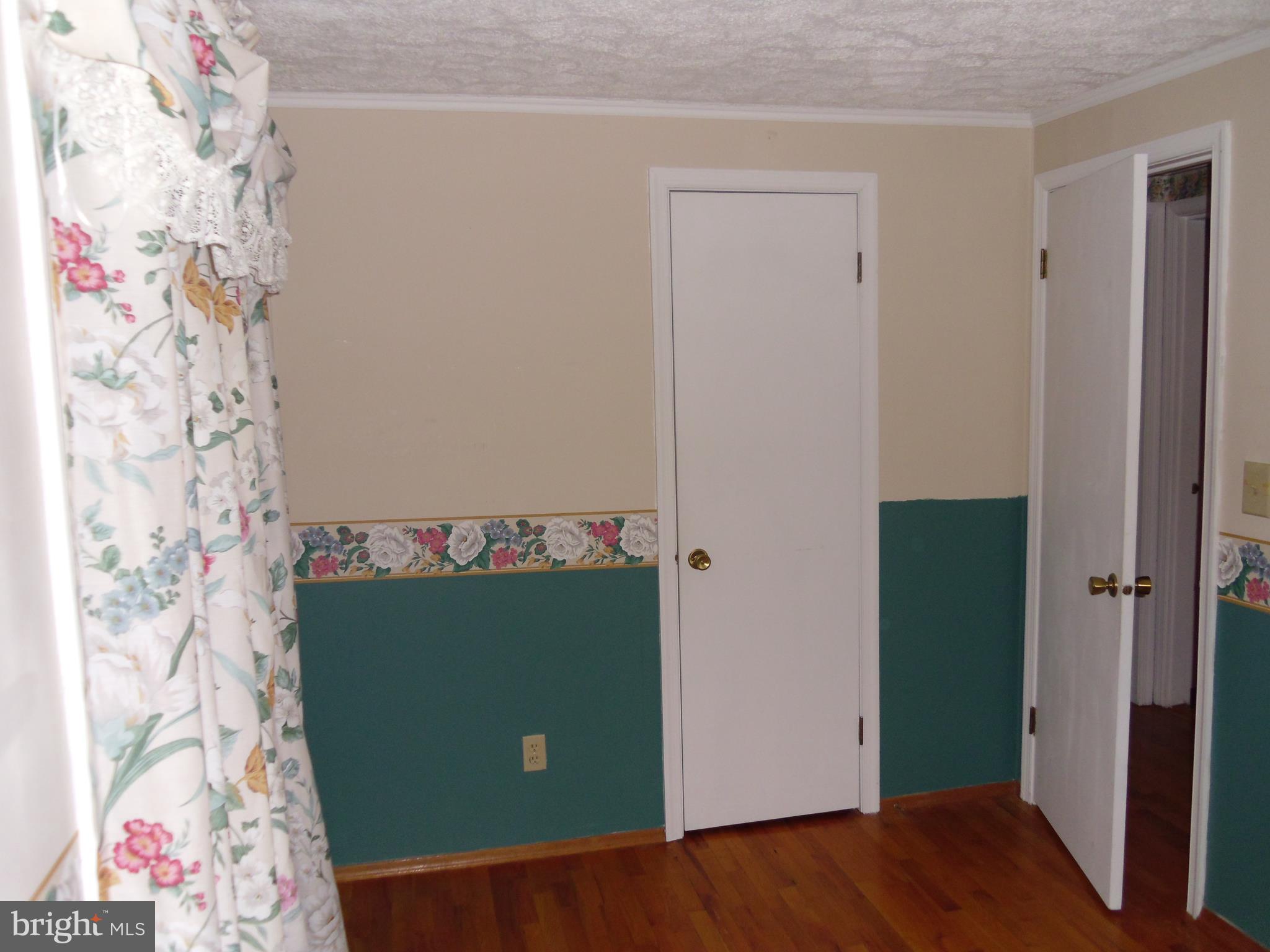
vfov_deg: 45.4
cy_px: 476
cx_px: 635
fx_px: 1137
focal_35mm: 31
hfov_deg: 58.4
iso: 200
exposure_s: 1/45
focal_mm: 5.6
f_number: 3.3
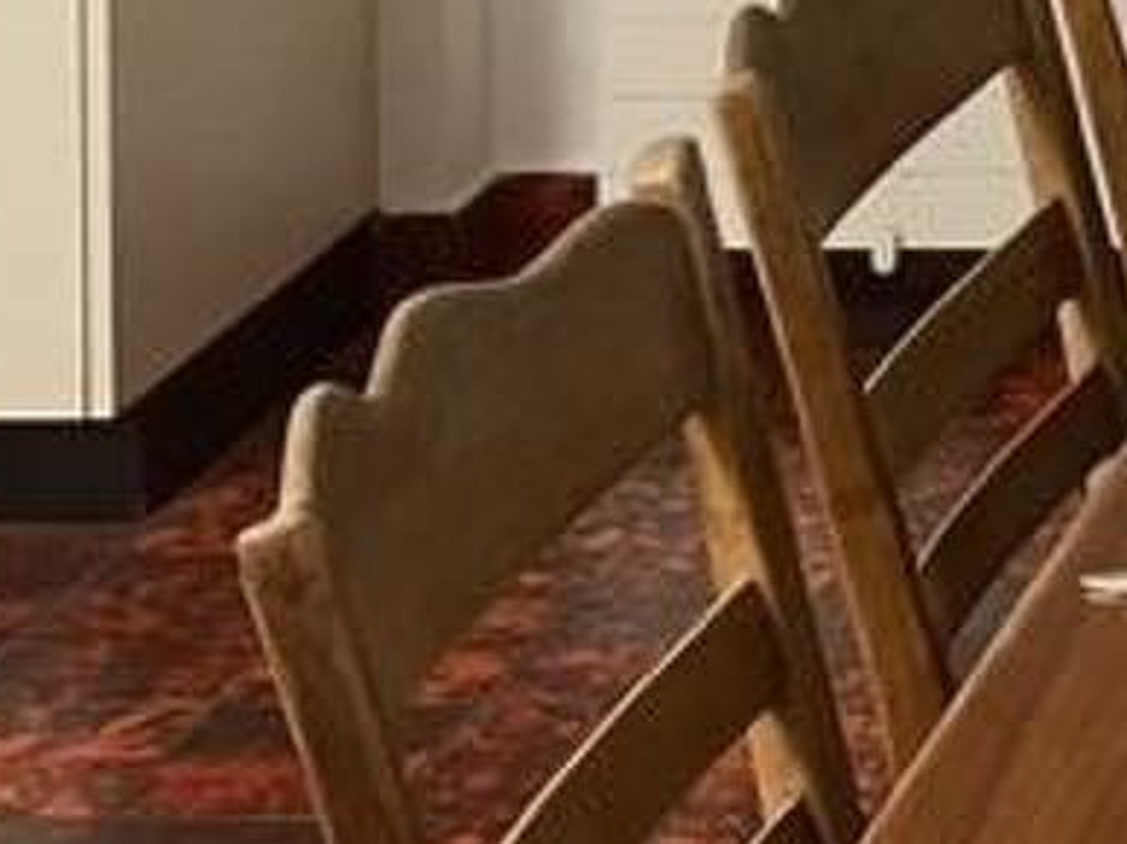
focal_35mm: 138
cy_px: -400
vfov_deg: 10.4
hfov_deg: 12.9
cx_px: 2061
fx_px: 4490
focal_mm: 4.2
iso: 400
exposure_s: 1/50
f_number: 1.6
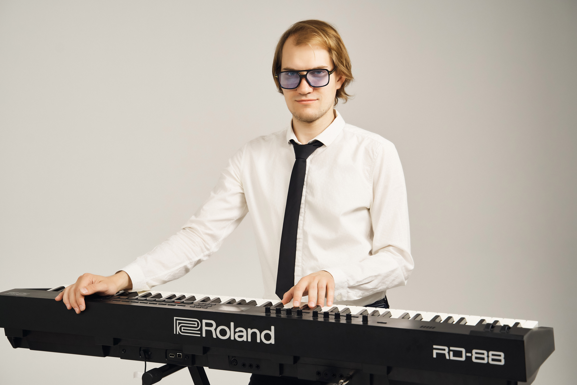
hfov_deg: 33.4
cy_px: 192
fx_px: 962
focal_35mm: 60
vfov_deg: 22.6
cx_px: 288
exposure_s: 1/200
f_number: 5
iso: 1250
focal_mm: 60
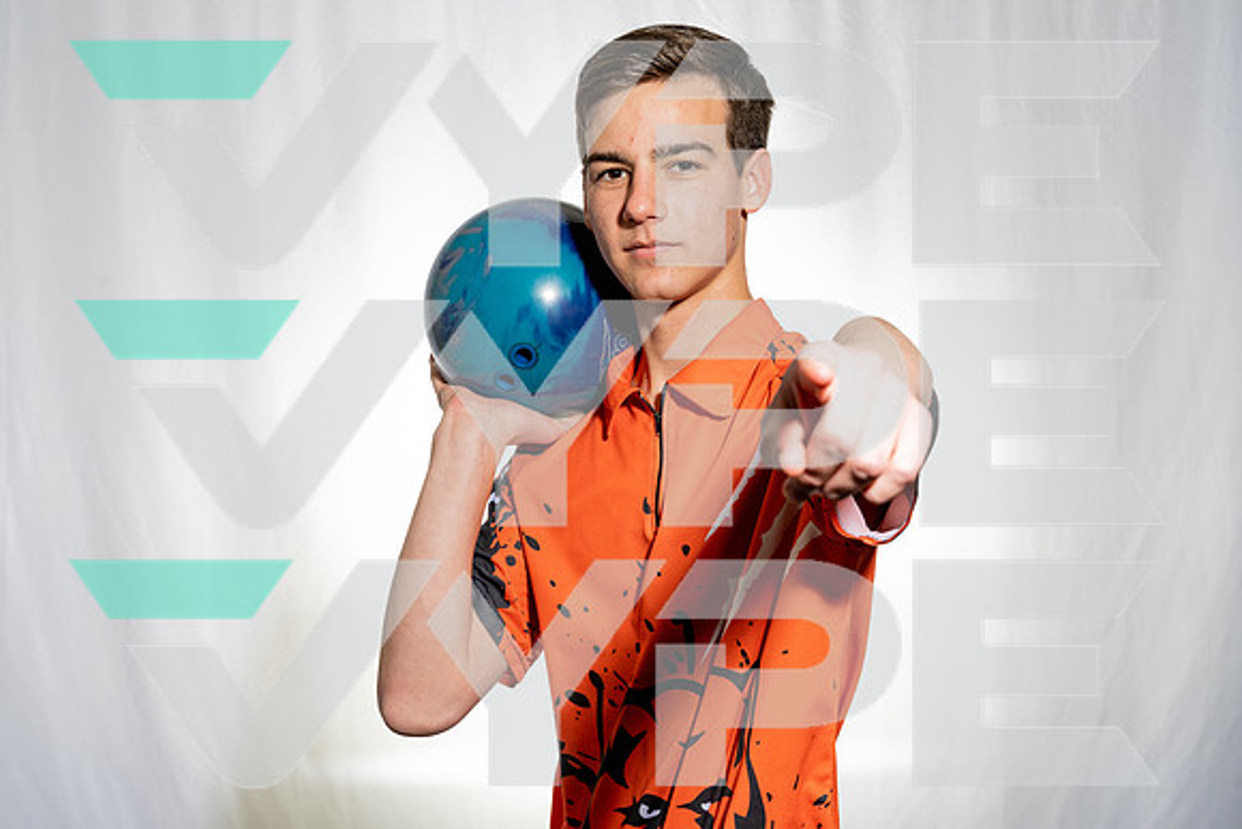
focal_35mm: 48
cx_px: 621
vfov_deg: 28.1
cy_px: 414
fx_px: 1656
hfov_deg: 41.1
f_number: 8
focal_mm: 48
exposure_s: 1/250
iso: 100
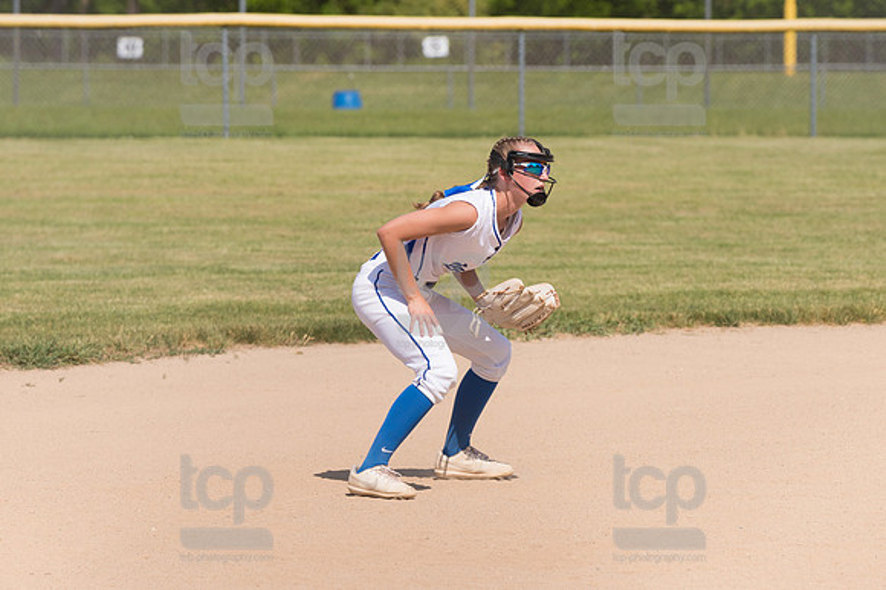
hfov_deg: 7.6
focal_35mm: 270
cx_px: 443
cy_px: 295
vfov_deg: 5.1
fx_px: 6641
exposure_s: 1/1600
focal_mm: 180
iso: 250
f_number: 5.6
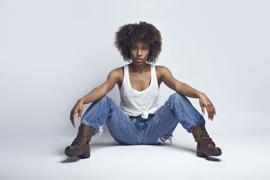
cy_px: 90
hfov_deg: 28.8
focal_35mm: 70
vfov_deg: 19.5
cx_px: 135
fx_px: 525
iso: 100
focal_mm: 70
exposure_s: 1/160
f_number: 6.3
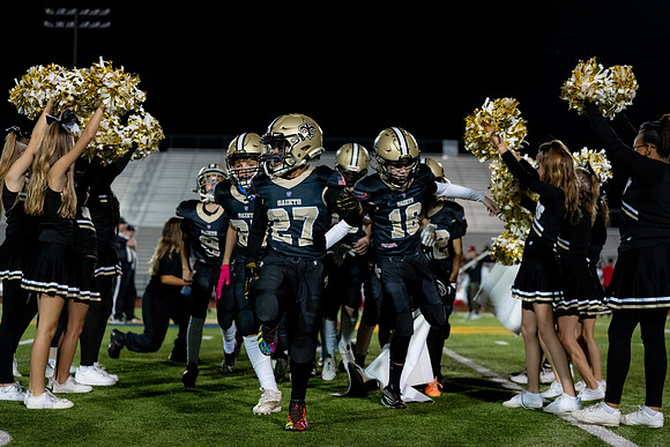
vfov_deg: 19.5
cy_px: 224
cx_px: 335
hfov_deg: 28.8
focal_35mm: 70
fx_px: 1303
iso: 6400
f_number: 2.8
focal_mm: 70
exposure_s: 1/1250
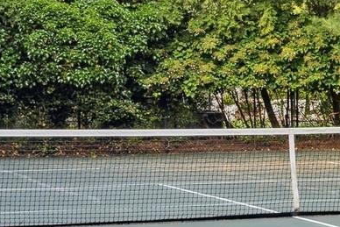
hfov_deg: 11.9
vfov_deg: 8.2
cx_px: 463
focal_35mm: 167
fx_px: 1578
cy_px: 70
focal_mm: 24
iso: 200
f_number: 10
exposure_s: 1/60
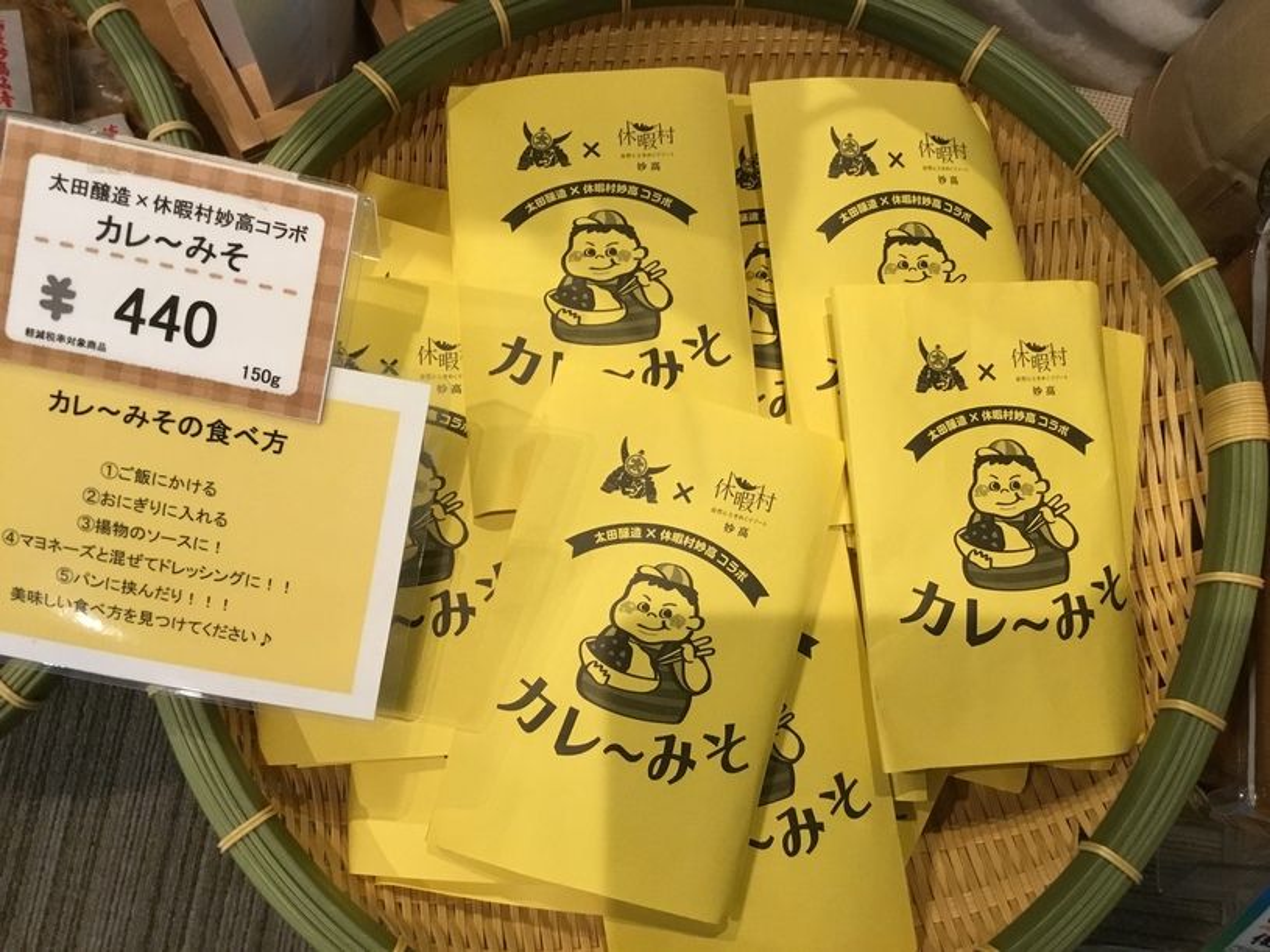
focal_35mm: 31
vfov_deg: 45.4
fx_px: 1137
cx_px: 635
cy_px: 476
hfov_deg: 58.4
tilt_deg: -77.3
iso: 125
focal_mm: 3.3
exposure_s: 1/30
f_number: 2.4
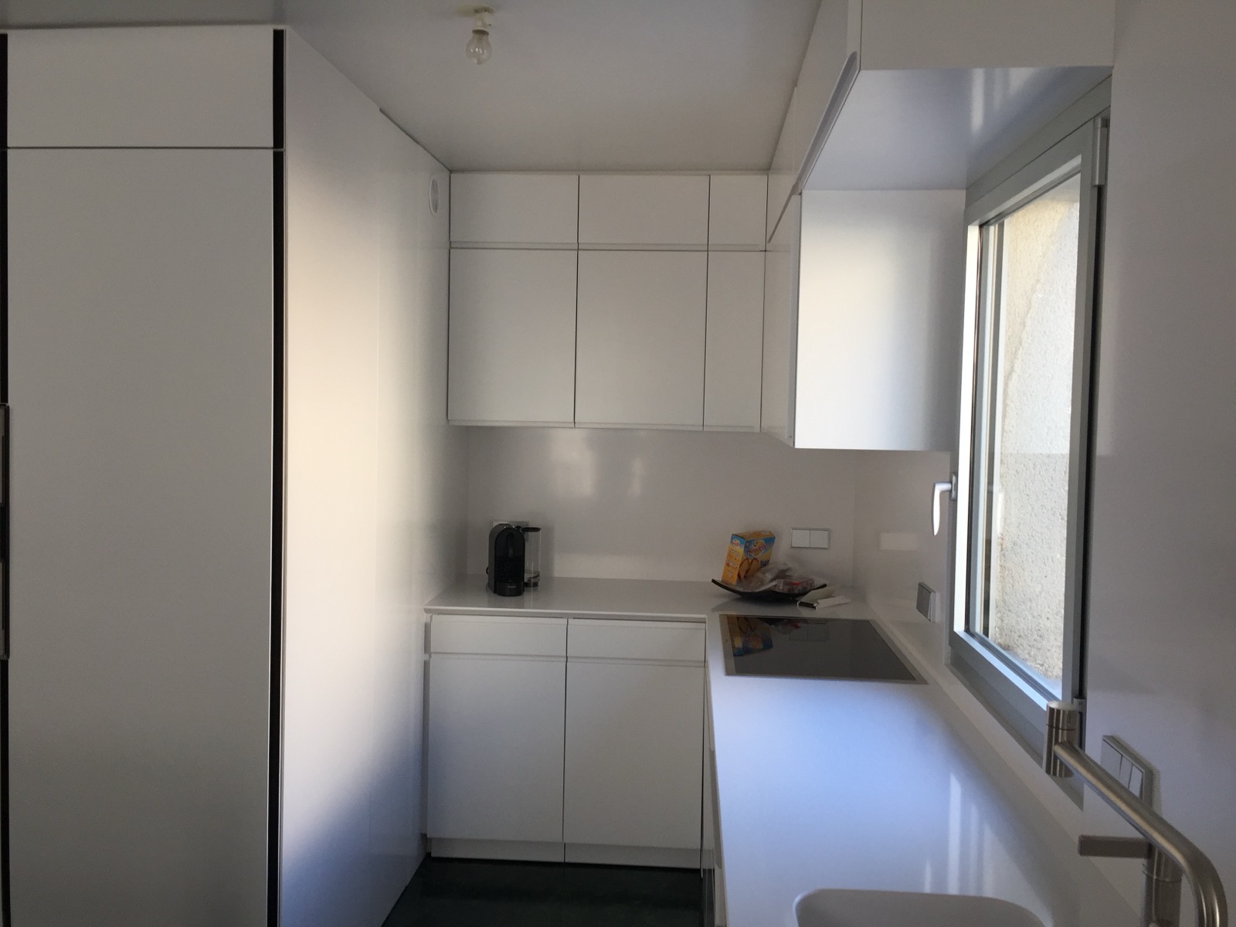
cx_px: 618
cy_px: 464
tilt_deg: -2.1
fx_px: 1035
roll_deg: -1.2
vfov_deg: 48.2
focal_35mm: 29
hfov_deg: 61.7
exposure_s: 1/100
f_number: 2.2
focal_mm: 4.15
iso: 50
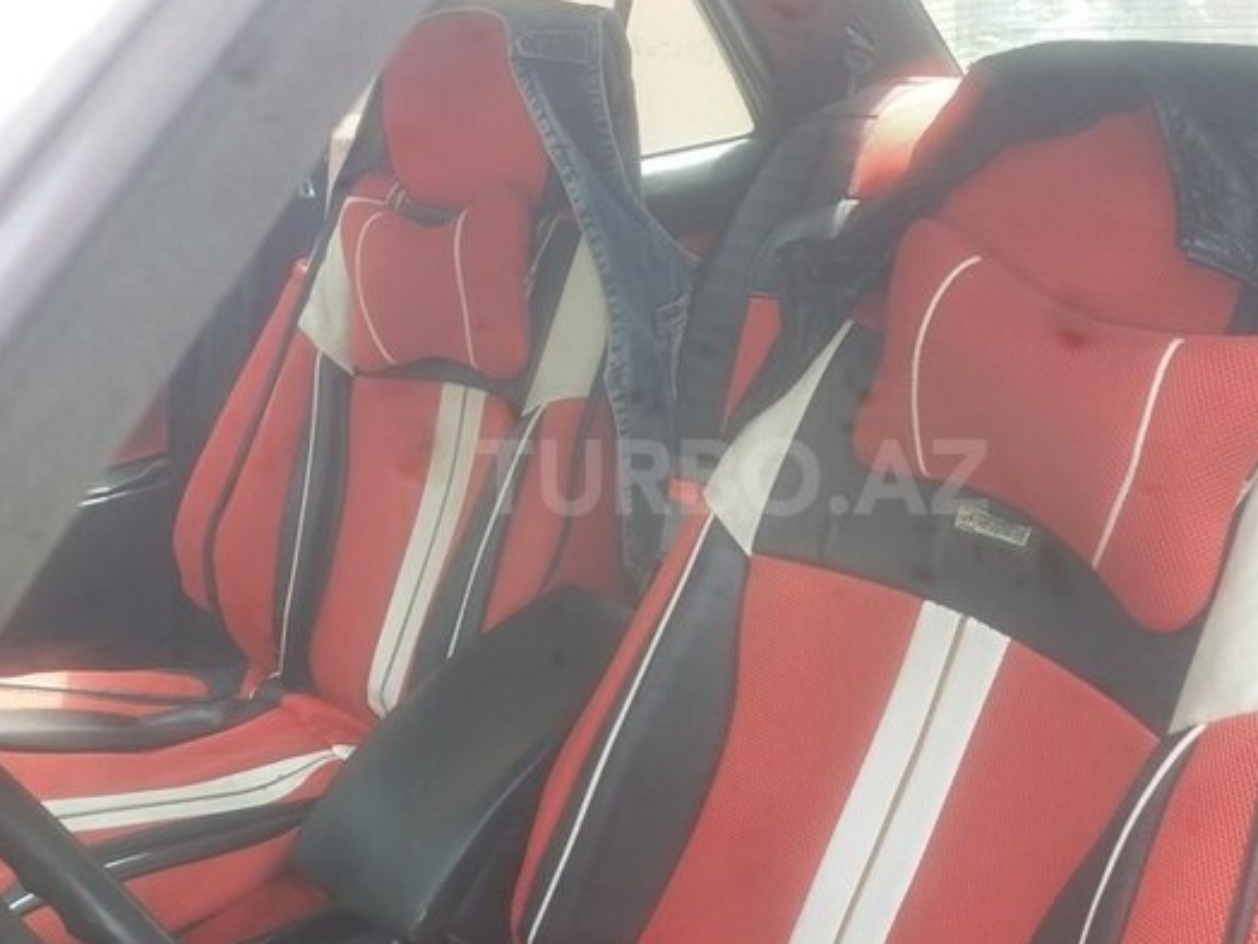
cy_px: 477
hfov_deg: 53.7
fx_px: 1236
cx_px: 732
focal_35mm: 34
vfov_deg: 41.8
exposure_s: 1/100
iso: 50
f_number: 1.9
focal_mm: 3.7
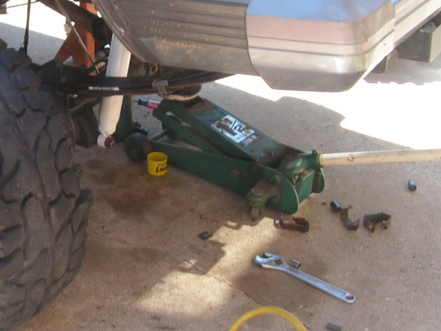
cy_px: 103
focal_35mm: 64
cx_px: 98
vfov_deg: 22.8
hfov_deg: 29.7
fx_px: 815
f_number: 5.6
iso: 50
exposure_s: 1/30
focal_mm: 6.3
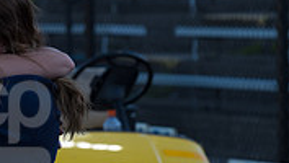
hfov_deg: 3.6
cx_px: 2
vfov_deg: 2.0
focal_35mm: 601
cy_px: 126
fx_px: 4610
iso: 250
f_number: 5.6
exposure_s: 1/400
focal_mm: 175
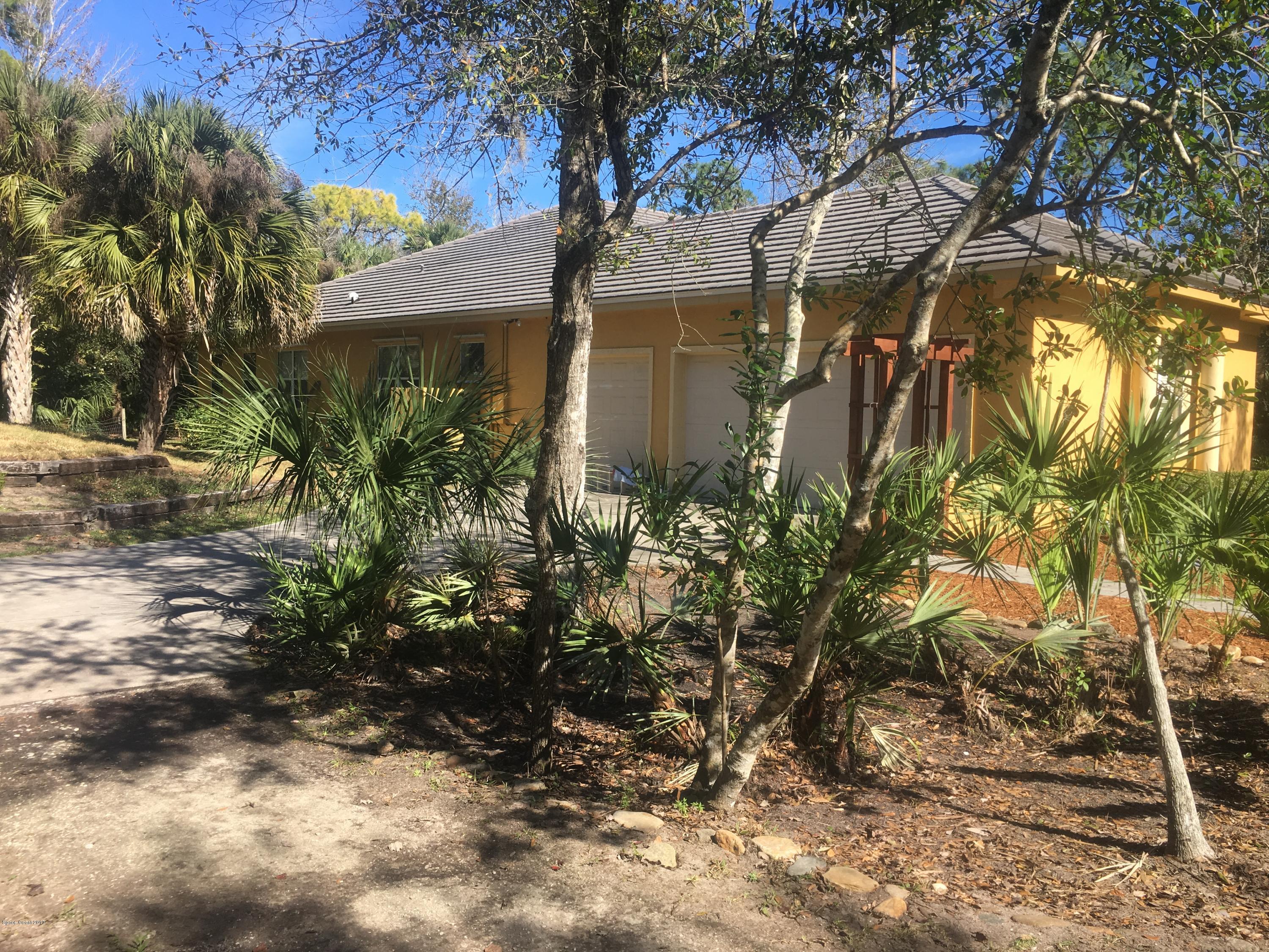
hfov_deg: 61.7
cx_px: 634
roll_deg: -1.0
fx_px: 1063
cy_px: 476
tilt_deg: -2.8
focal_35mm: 29
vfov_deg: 48.2
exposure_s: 1/793
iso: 25
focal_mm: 4.15
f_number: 2.2
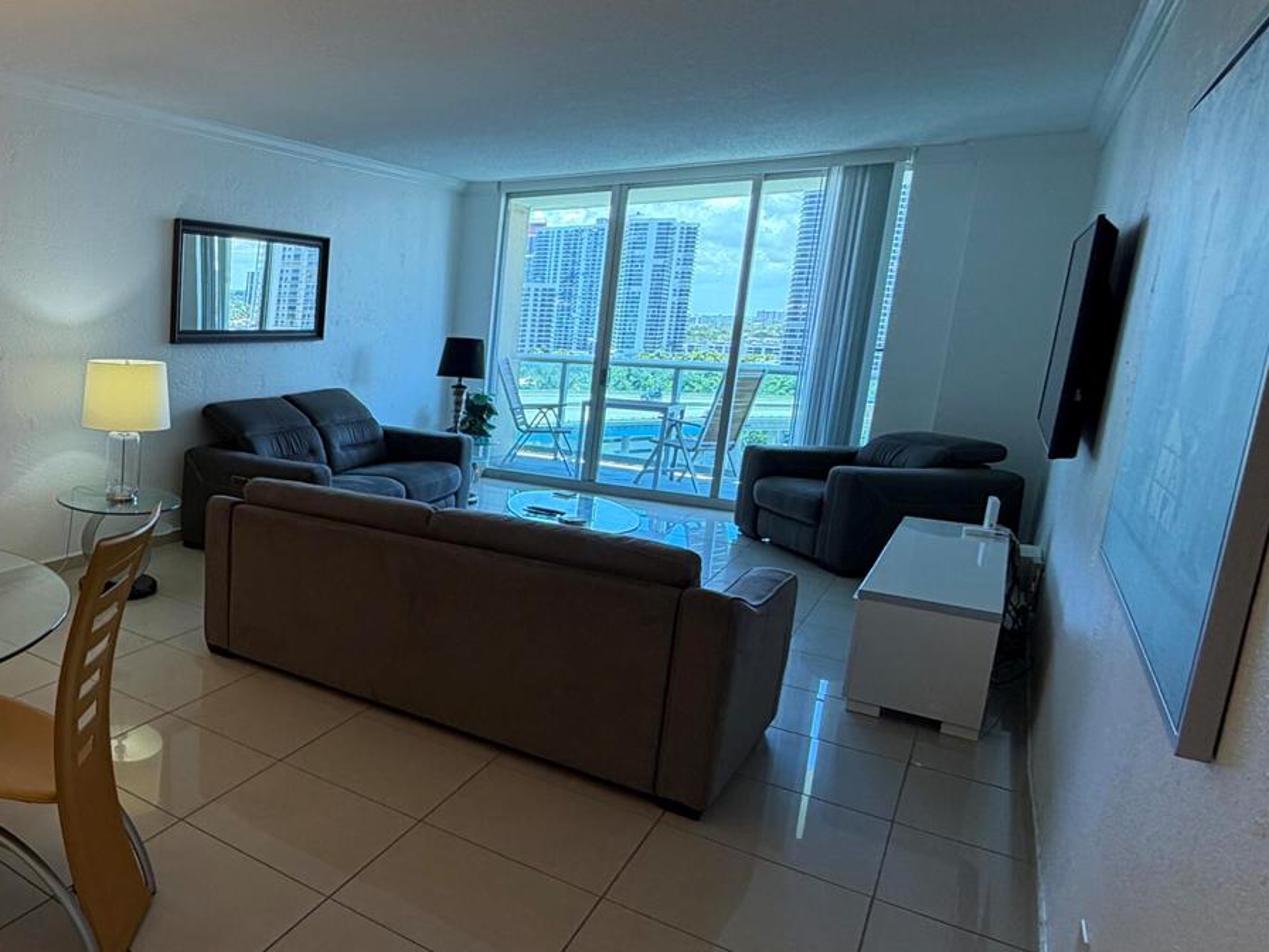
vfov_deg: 54.9
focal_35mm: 25
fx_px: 916
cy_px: 476
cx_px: 139
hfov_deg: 59.6
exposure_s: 1/120
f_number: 2.2
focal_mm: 2.22
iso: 64
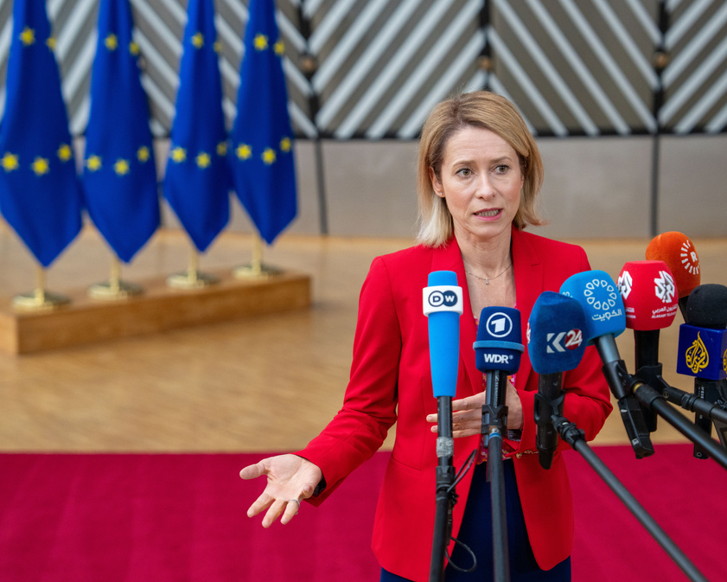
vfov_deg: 21.3
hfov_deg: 26.4
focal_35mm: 72
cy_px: 288
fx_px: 1549
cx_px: 383
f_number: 2.8
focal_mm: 63
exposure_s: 1/200
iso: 2000
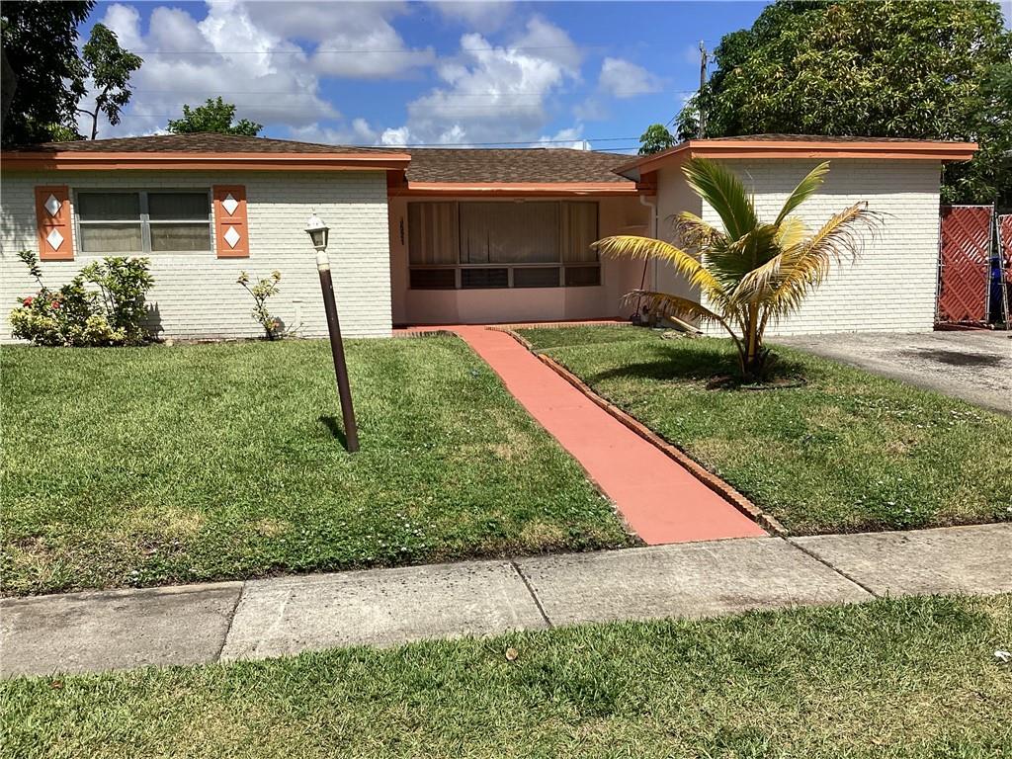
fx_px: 906
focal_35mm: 31
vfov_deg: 45.4
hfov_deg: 58.4
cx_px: 506
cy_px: 380
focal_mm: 3.3
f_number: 2.4
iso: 25
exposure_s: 1/1852
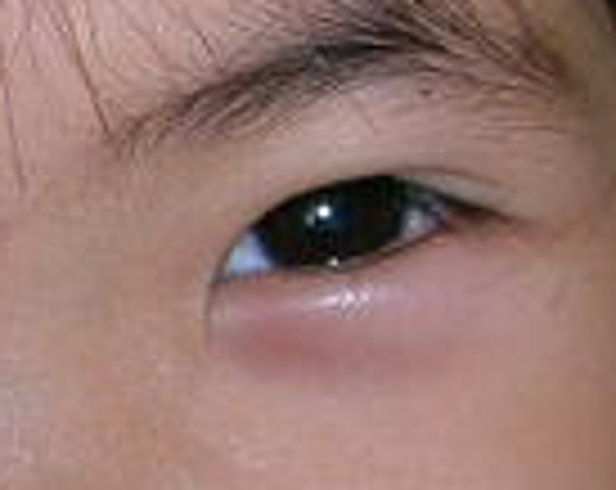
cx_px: -247
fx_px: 4148
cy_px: 357
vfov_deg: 6.8
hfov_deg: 8.3
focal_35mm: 228
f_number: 2.9
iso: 50
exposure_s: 1/60.1
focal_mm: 5.7
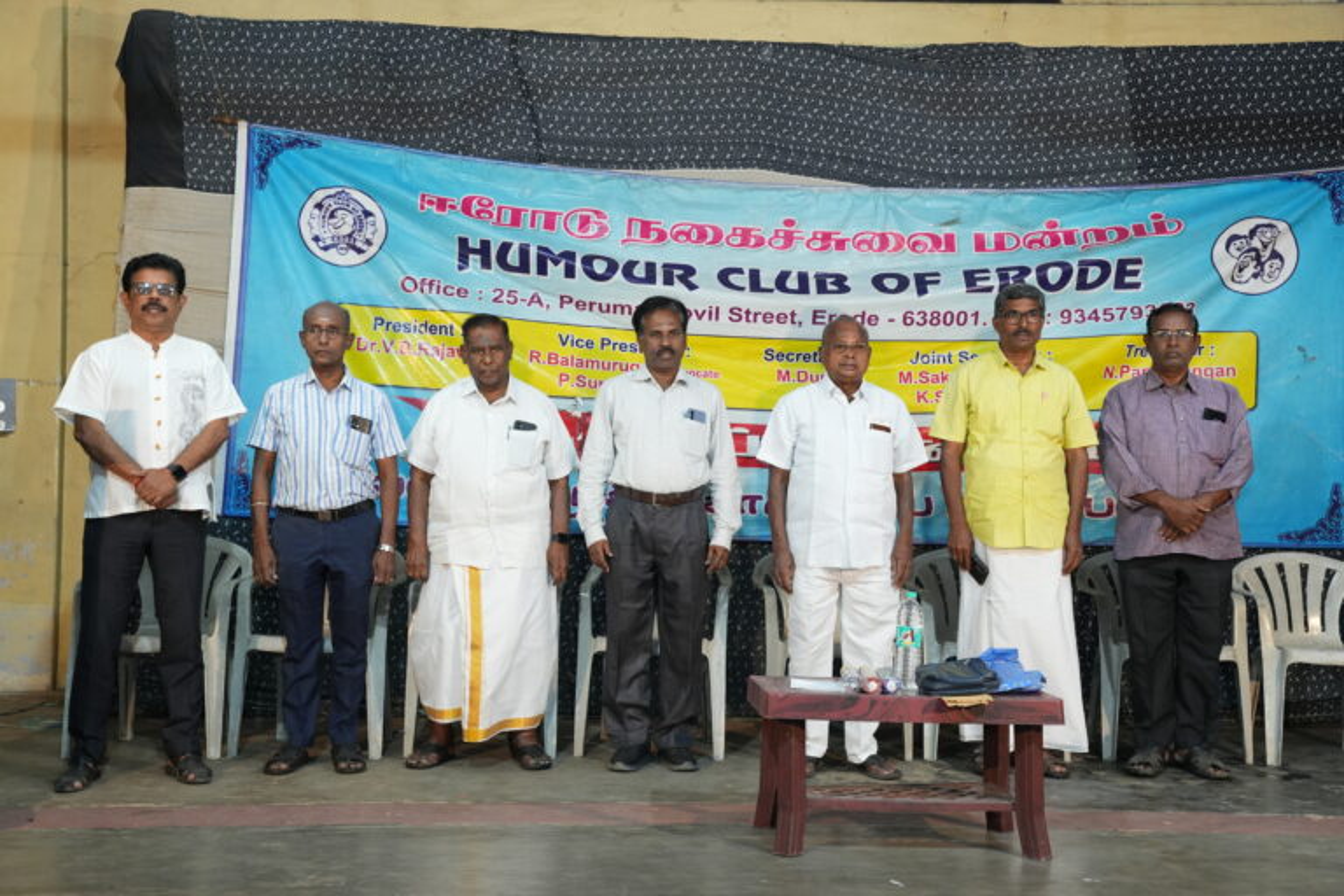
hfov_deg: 43.3
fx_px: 1691
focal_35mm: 45
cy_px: 448
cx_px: 672
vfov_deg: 29.7
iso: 1600
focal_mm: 45.3
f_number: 6.3
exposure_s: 1/125
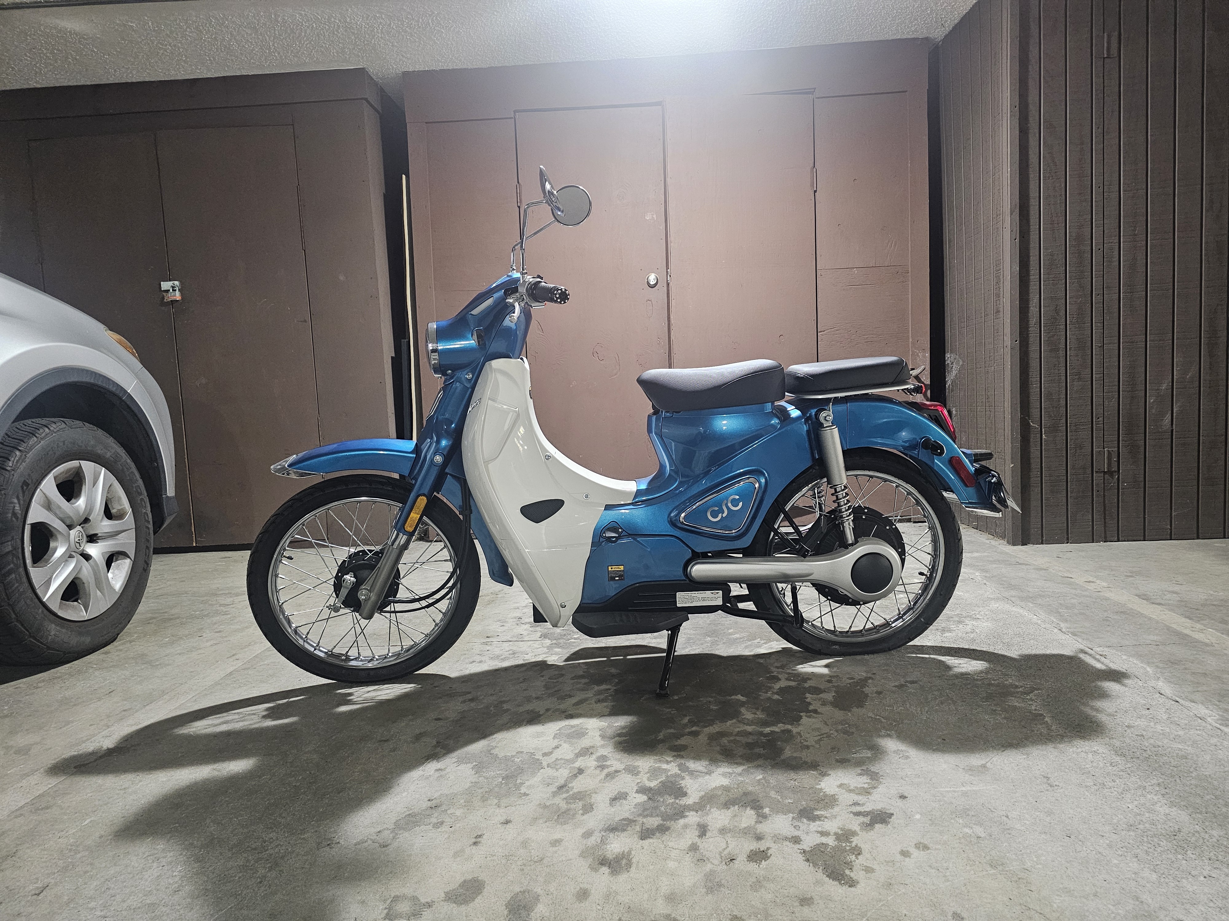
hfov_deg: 73.9
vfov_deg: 58.9
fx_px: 817
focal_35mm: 23
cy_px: 460
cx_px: 614
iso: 800
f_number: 1.7
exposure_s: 1/60
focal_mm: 6.3
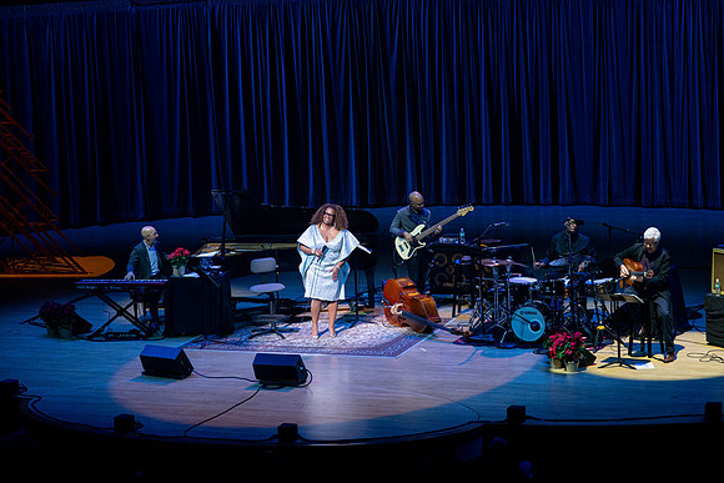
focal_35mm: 109
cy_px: 239
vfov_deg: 12.5
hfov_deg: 18.7
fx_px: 2197
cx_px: 359
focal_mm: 108
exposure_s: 1/320
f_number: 5.6
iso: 2500
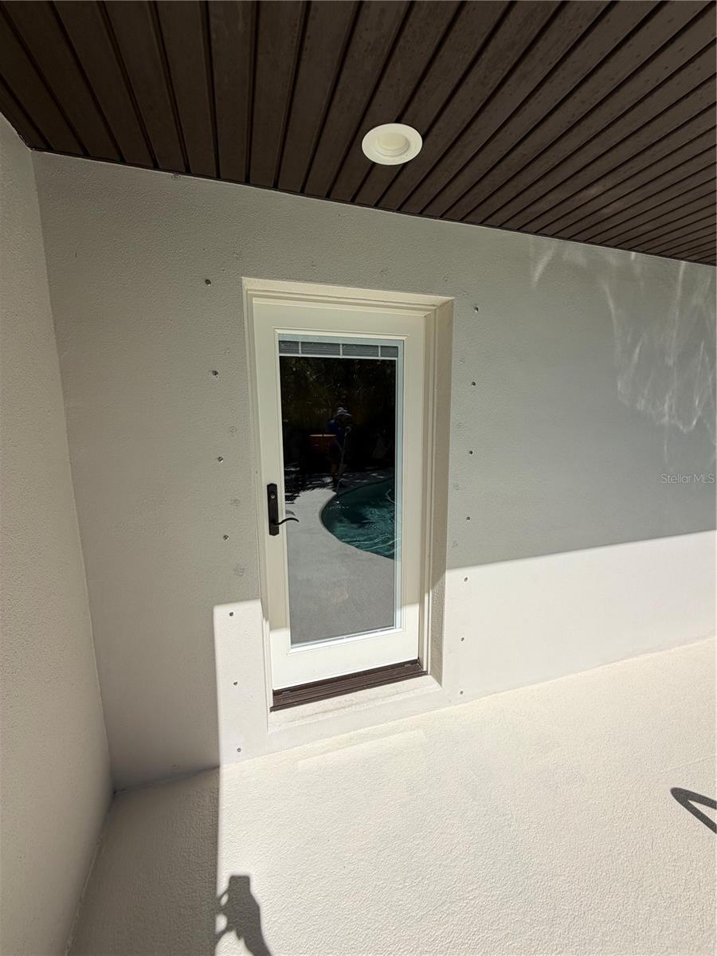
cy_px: 478
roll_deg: -0.1
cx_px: 358
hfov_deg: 85.7
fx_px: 387
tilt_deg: -9.5
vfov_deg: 102.1
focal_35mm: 14
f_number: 2.2
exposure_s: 1/1534
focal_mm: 2.22
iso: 20
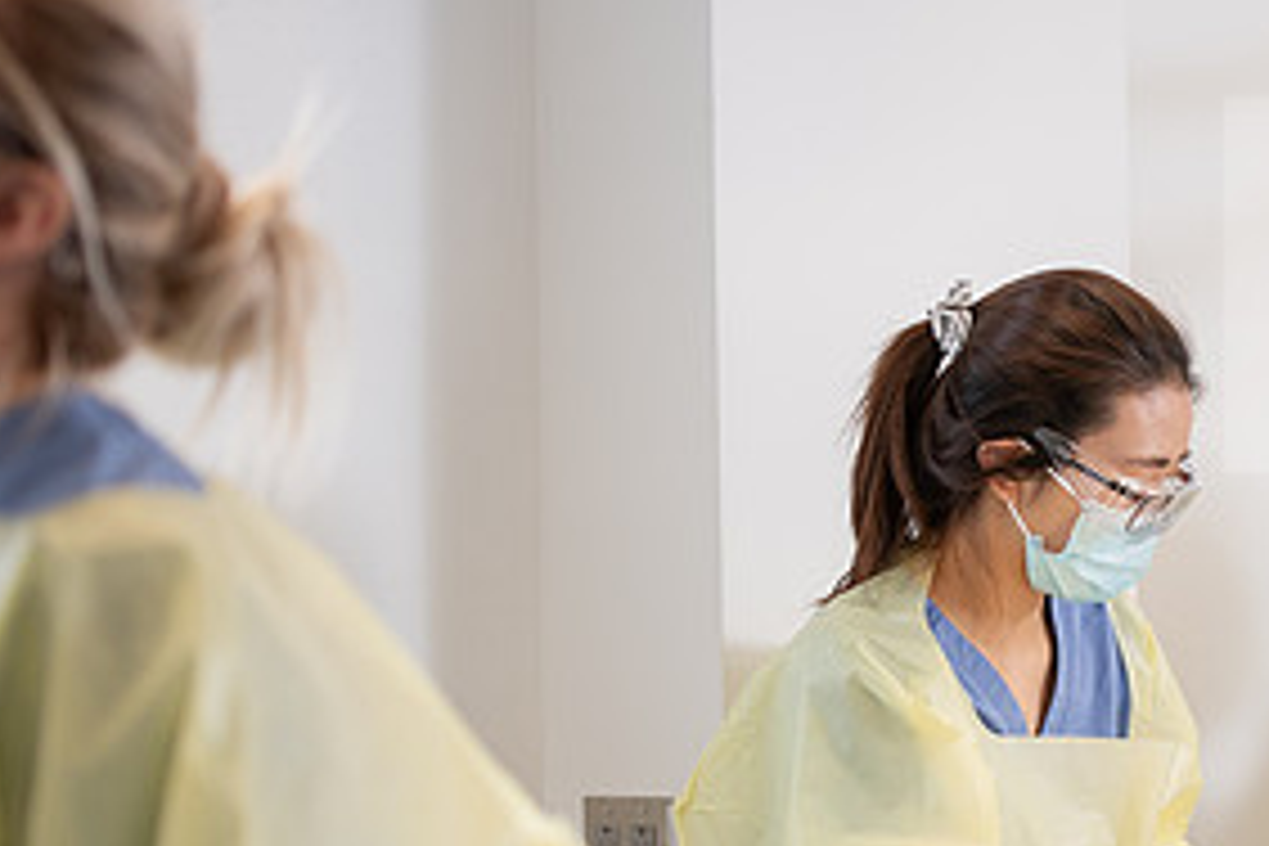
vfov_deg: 9.5
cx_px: 1089
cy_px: 641
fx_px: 5076
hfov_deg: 14.1
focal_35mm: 144
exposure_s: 1/200
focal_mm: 70
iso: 250
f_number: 2.8
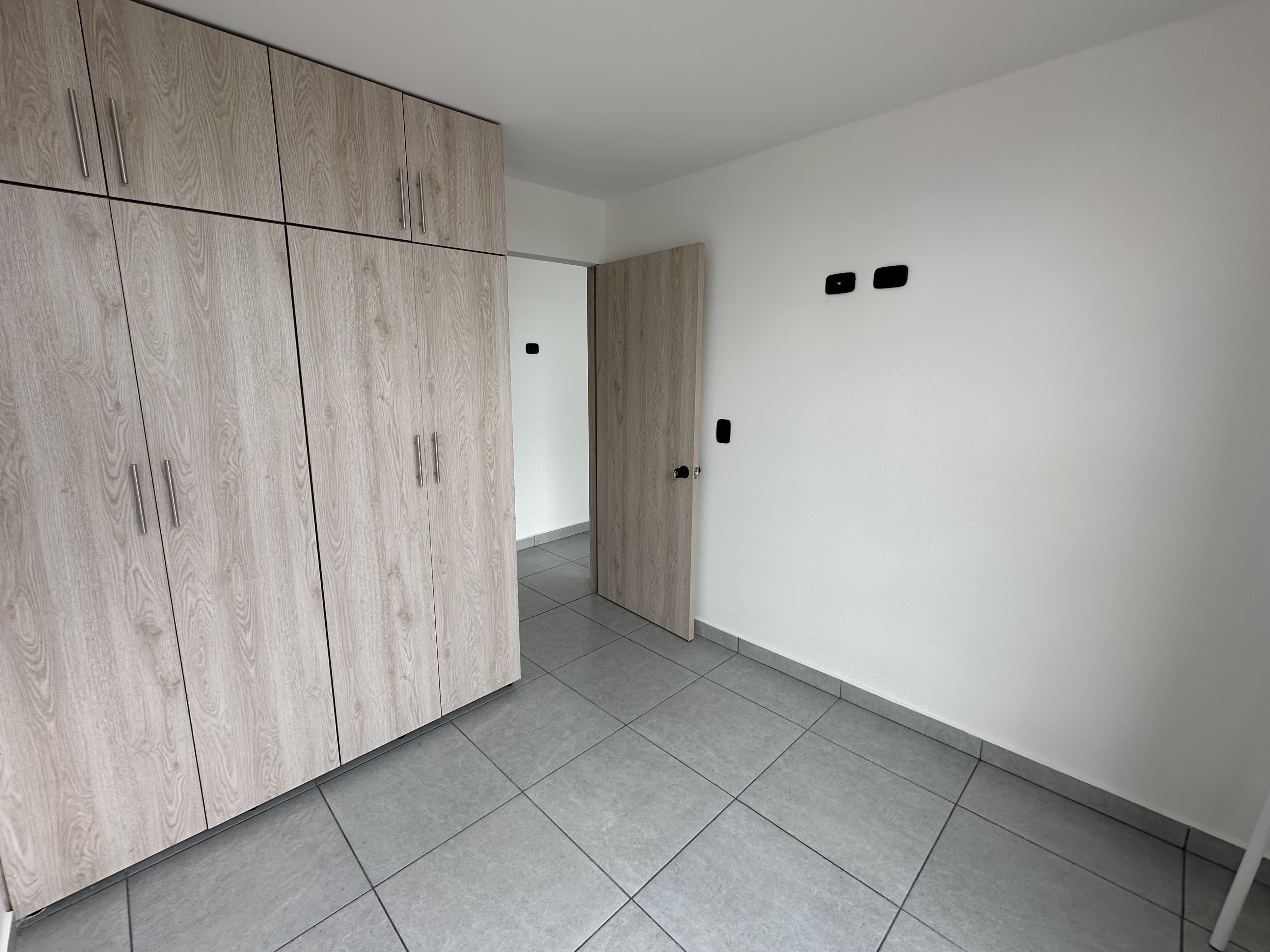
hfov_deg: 98.0
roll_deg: +0.0
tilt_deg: -10.6
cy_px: 463
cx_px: 590
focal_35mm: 15
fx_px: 550
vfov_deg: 81.7
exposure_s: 1/139
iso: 40
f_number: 2.2
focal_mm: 2.22
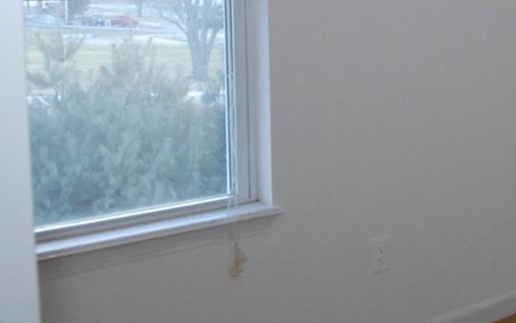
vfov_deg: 22.7
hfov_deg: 28.4
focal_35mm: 56
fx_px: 787
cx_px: 704
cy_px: 54
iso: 1000
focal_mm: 12
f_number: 7.1
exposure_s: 1/60
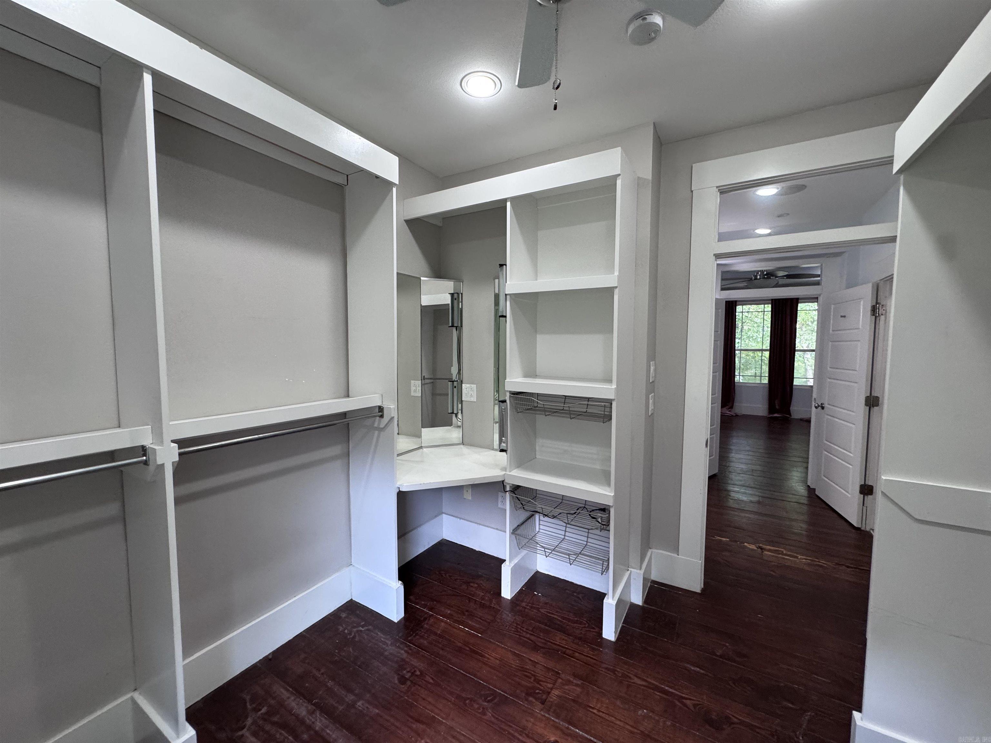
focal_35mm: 14
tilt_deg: -5.0
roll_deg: -0.4
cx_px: 496
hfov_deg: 102.1
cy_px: 372
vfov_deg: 85.7
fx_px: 401
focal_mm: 2.22
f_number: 2.2
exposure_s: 1/120
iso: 250
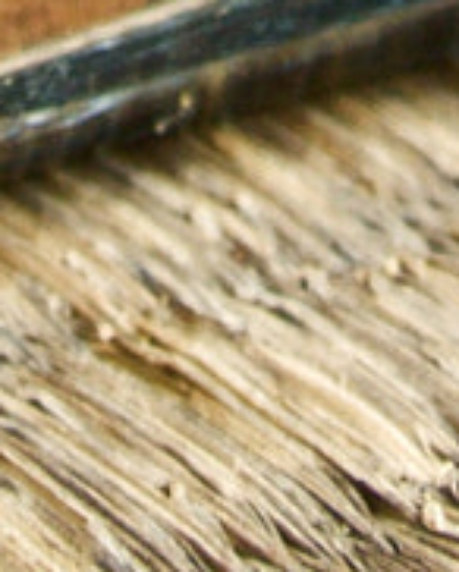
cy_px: -855
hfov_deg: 5.9
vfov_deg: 6.9
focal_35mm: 264
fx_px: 4475
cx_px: 223
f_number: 3.8
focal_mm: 12.2
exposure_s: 1/200
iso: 100
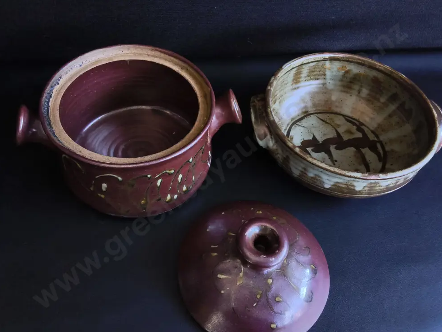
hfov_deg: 63.4
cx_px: 220
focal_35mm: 28
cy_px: 167
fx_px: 358
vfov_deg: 49.8
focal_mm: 2.87
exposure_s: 1/100
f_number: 2
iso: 250
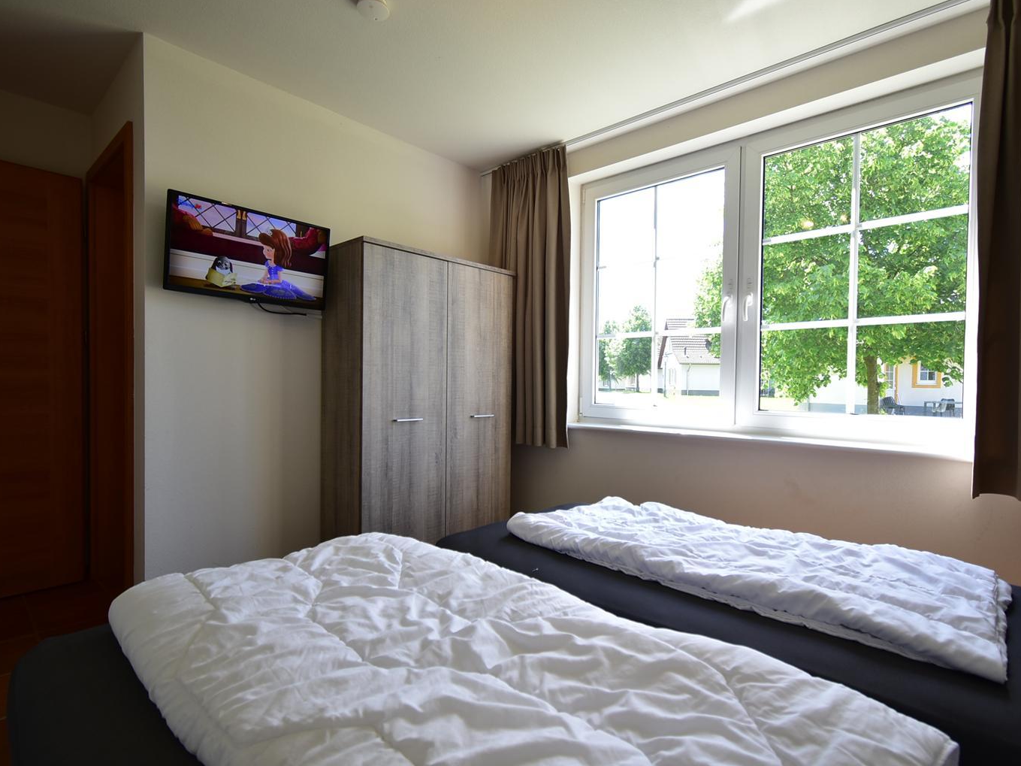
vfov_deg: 74.7
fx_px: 501
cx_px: 531
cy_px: 398
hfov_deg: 91.0
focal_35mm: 17
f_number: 4.5
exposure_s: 1/40
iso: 100
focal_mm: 10
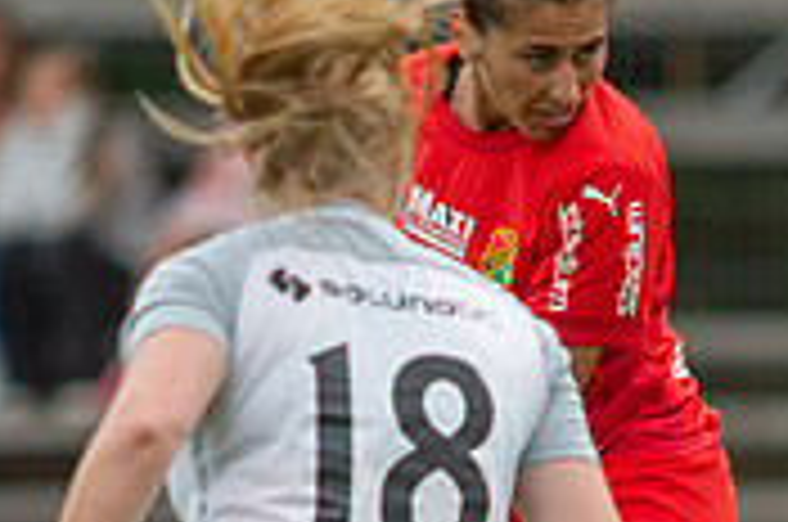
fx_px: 30413
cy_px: 670
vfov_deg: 1.0
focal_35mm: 1392
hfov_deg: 1.5
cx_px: 684
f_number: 4
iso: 560
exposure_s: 1/1250
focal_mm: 420
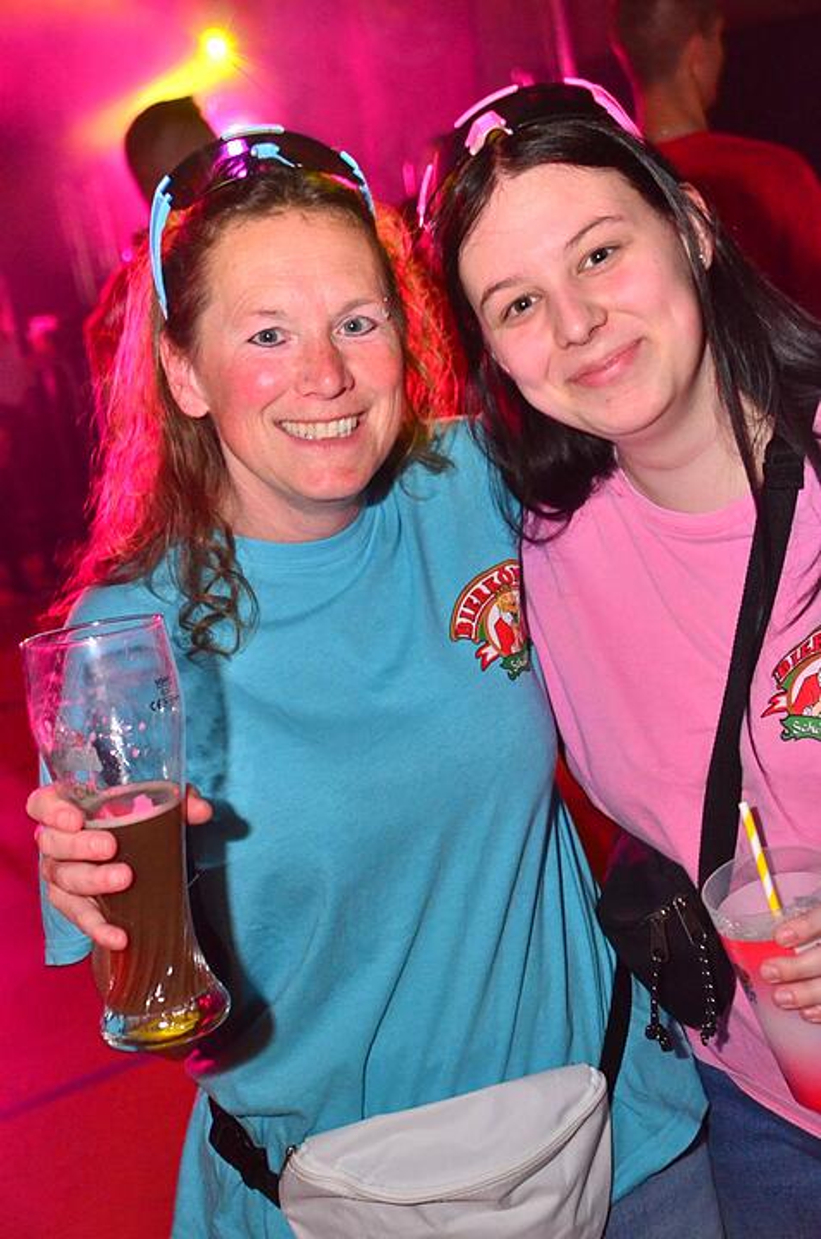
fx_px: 1804
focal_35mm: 52
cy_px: 620
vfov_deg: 37.9
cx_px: 410
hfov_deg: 25.6
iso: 3200
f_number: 5.6
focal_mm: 35
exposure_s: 1/25
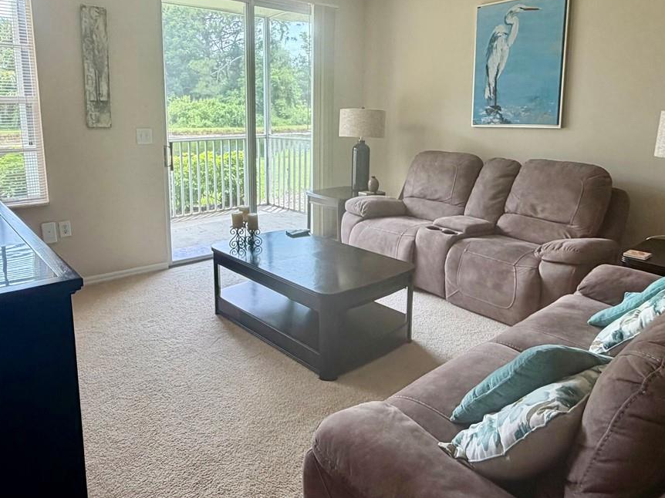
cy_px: 192
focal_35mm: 26
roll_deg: -1.1
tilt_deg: -9.8
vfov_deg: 52.6
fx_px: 499
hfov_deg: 67.3
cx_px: 322
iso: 100
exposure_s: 1/120
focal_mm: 2.22
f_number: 2.2
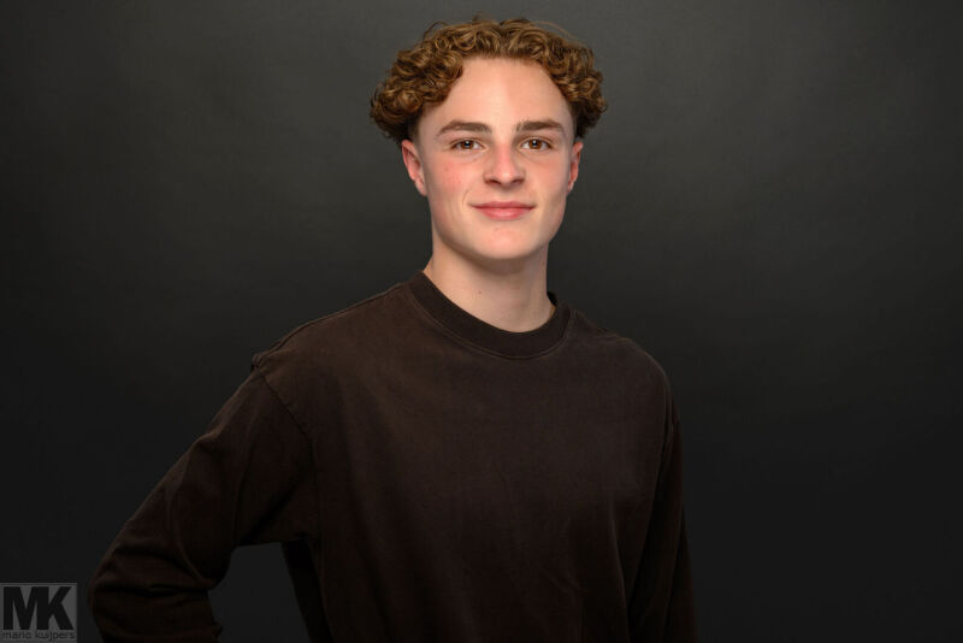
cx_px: 537
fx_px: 1643
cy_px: 284
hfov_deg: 32.6
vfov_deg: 22.1
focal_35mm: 61
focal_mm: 55
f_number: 8
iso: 100
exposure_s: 1/125
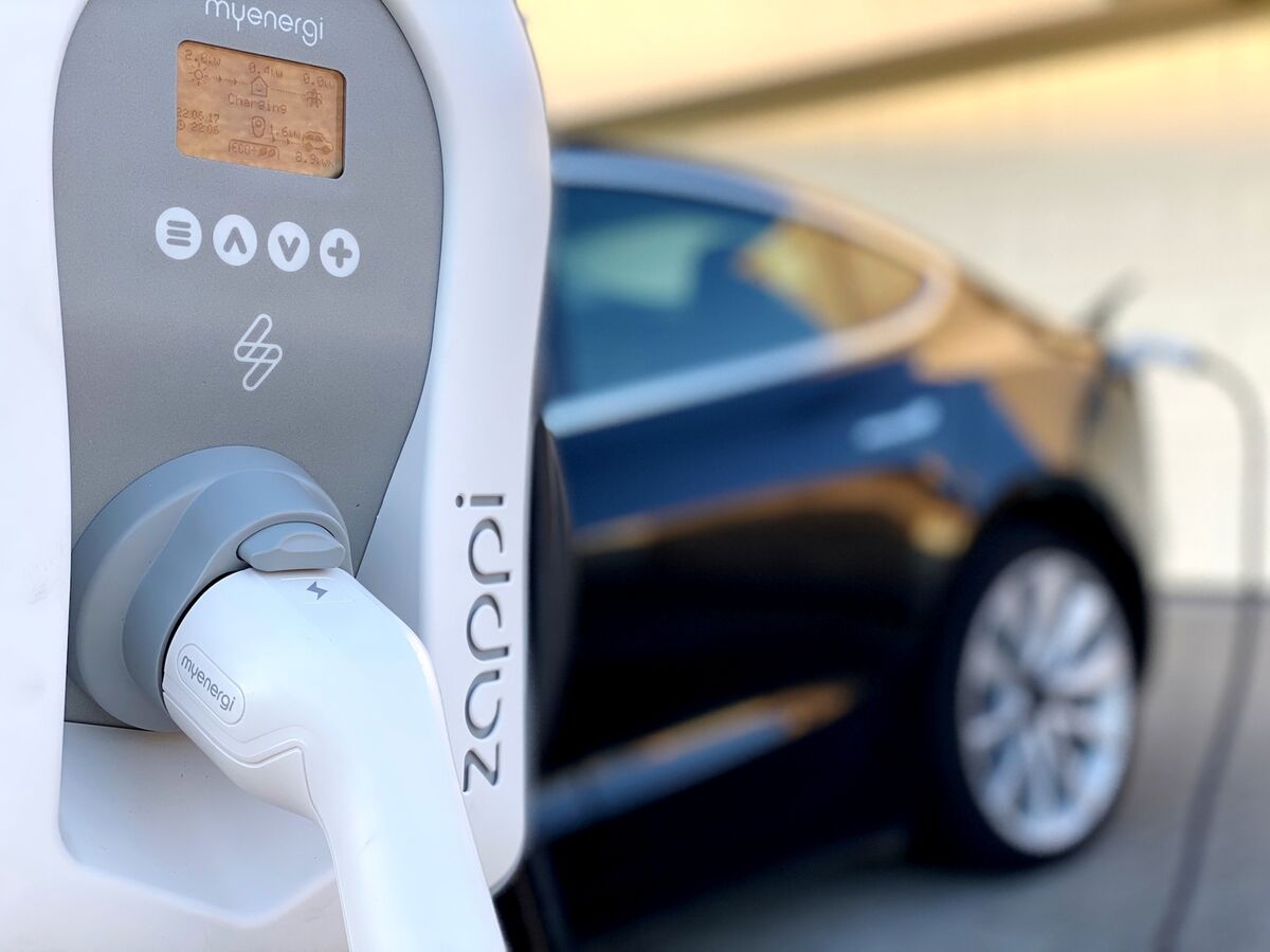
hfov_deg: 36.8
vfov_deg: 28.0
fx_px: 1908
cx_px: 635
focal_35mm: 52
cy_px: 476
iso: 20
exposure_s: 1/214
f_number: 2
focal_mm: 6
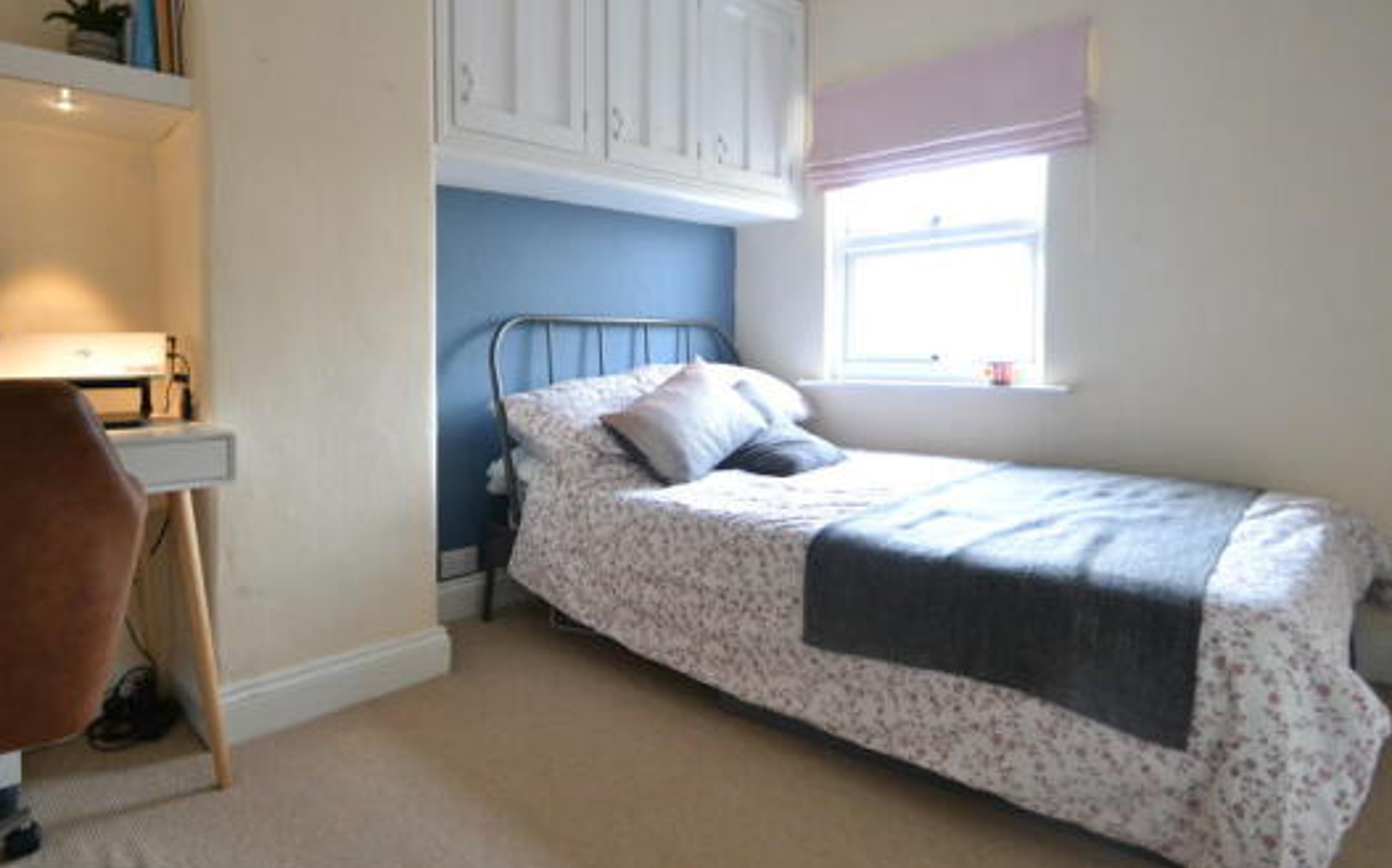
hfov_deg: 86.8
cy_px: 360
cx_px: 548
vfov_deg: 61.8
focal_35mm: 19
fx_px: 721
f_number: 3.5
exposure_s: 1/60
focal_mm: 10
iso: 1250
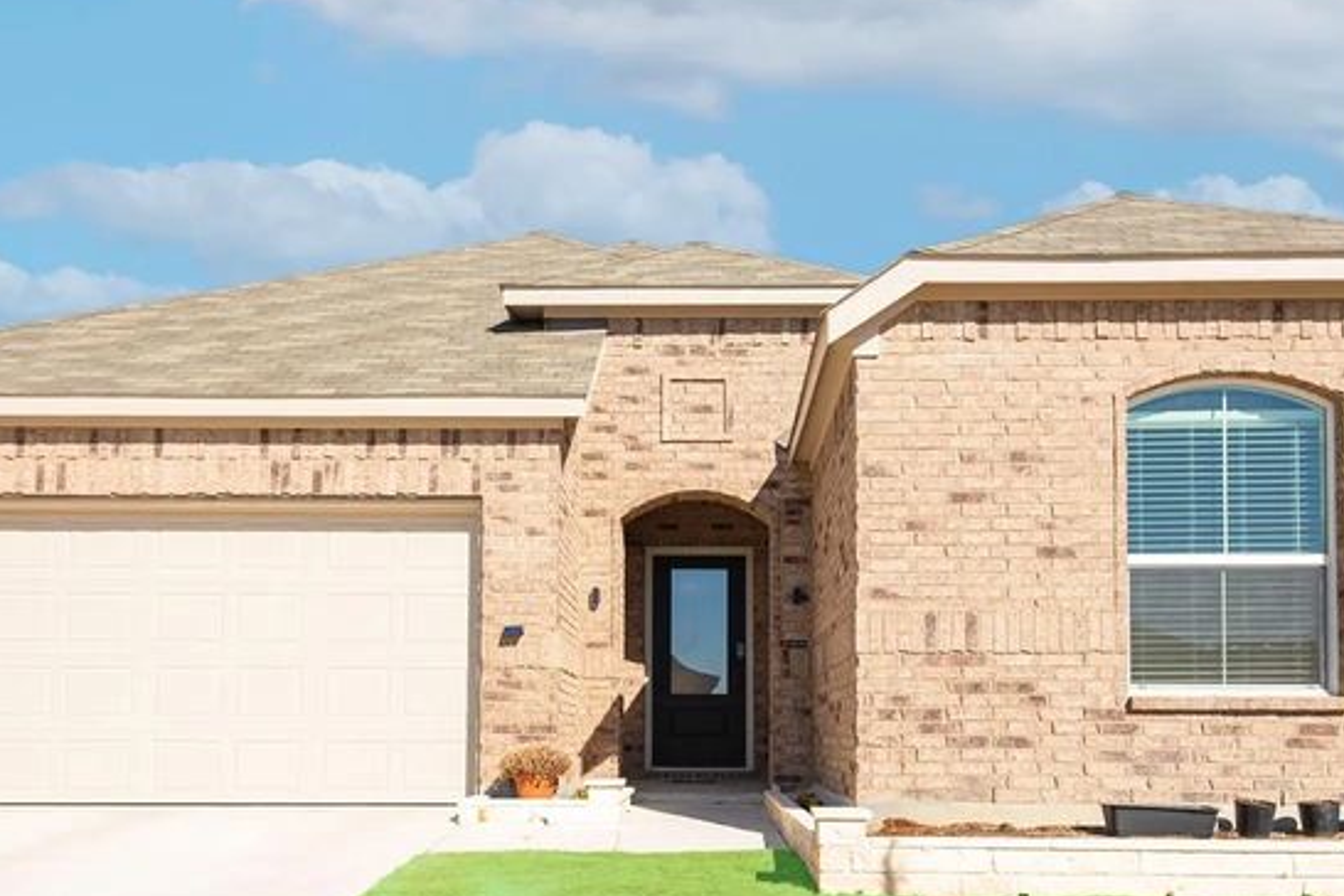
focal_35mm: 30
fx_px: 1120
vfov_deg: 42.1
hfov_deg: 61.9
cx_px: 702
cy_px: 688
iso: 100
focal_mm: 16
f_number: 7.1
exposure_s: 1/320
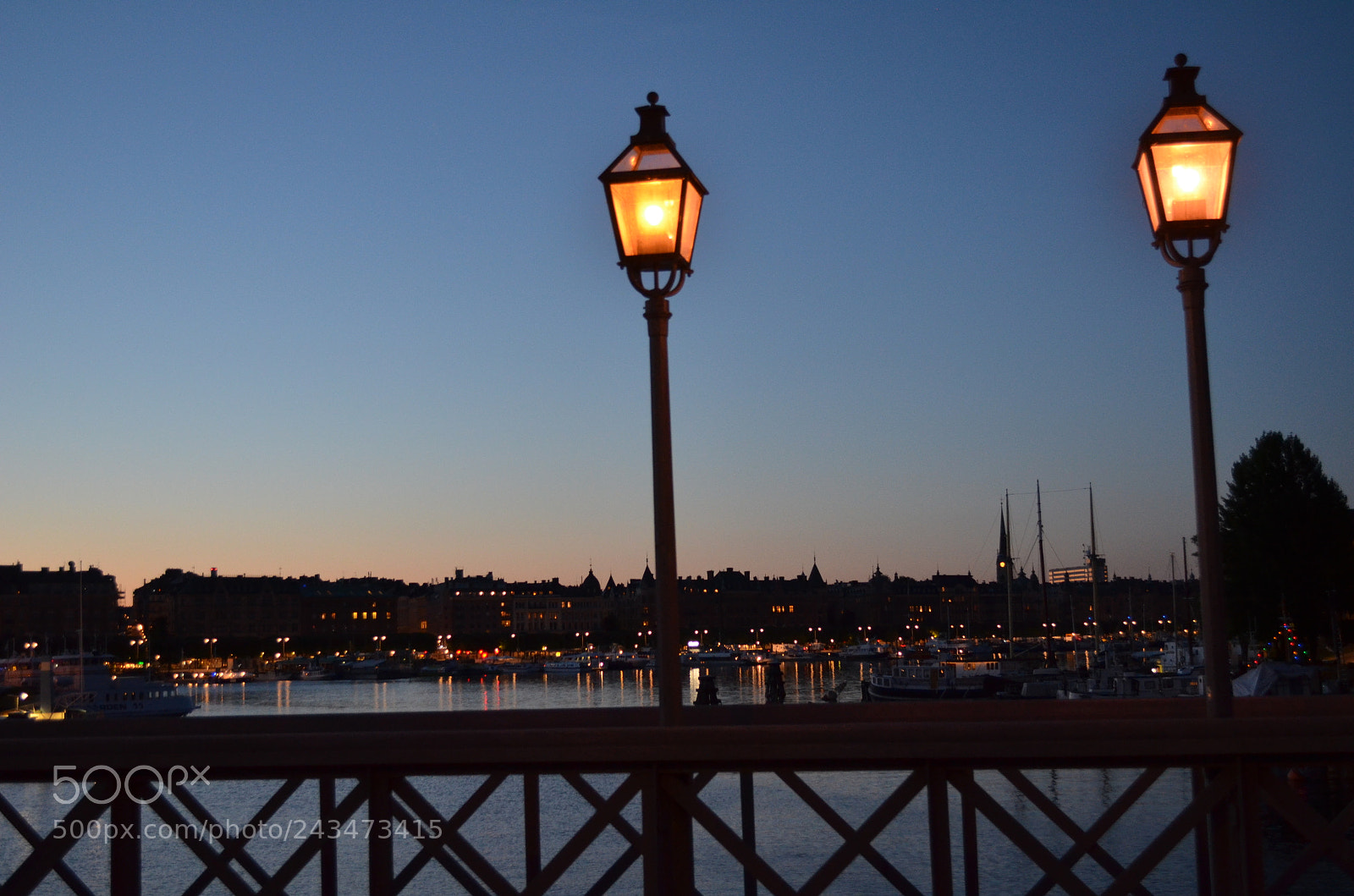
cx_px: 677
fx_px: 1801
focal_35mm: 48
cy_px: 448
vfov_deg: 27.9
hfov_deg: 41.2
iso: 900
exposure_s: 1/13
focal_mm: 32
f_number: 4.8
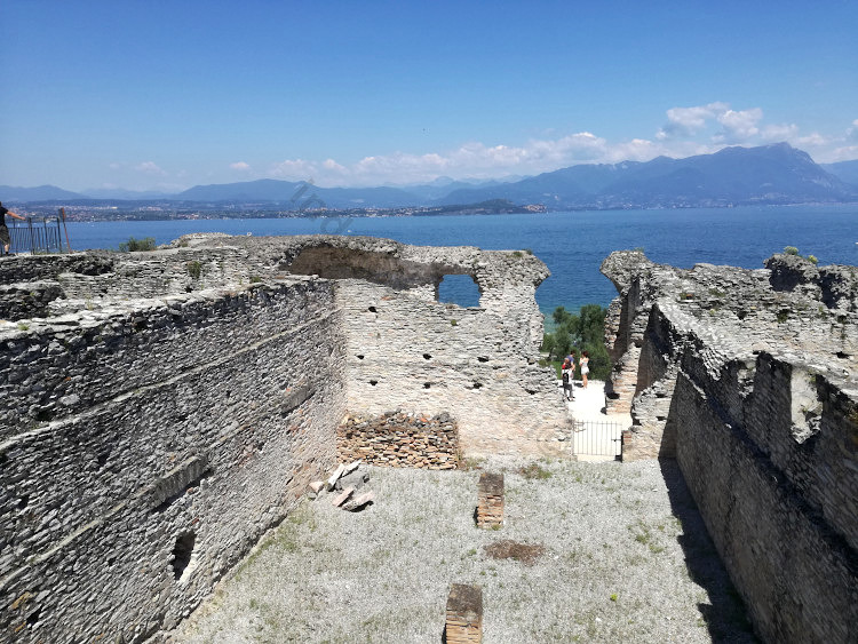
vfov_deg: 51.4
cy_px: 322
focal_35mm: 27
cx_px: 429
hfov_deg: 65.3
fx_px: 669
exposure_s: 1/1274
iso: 50
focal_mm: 3.79
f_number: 2
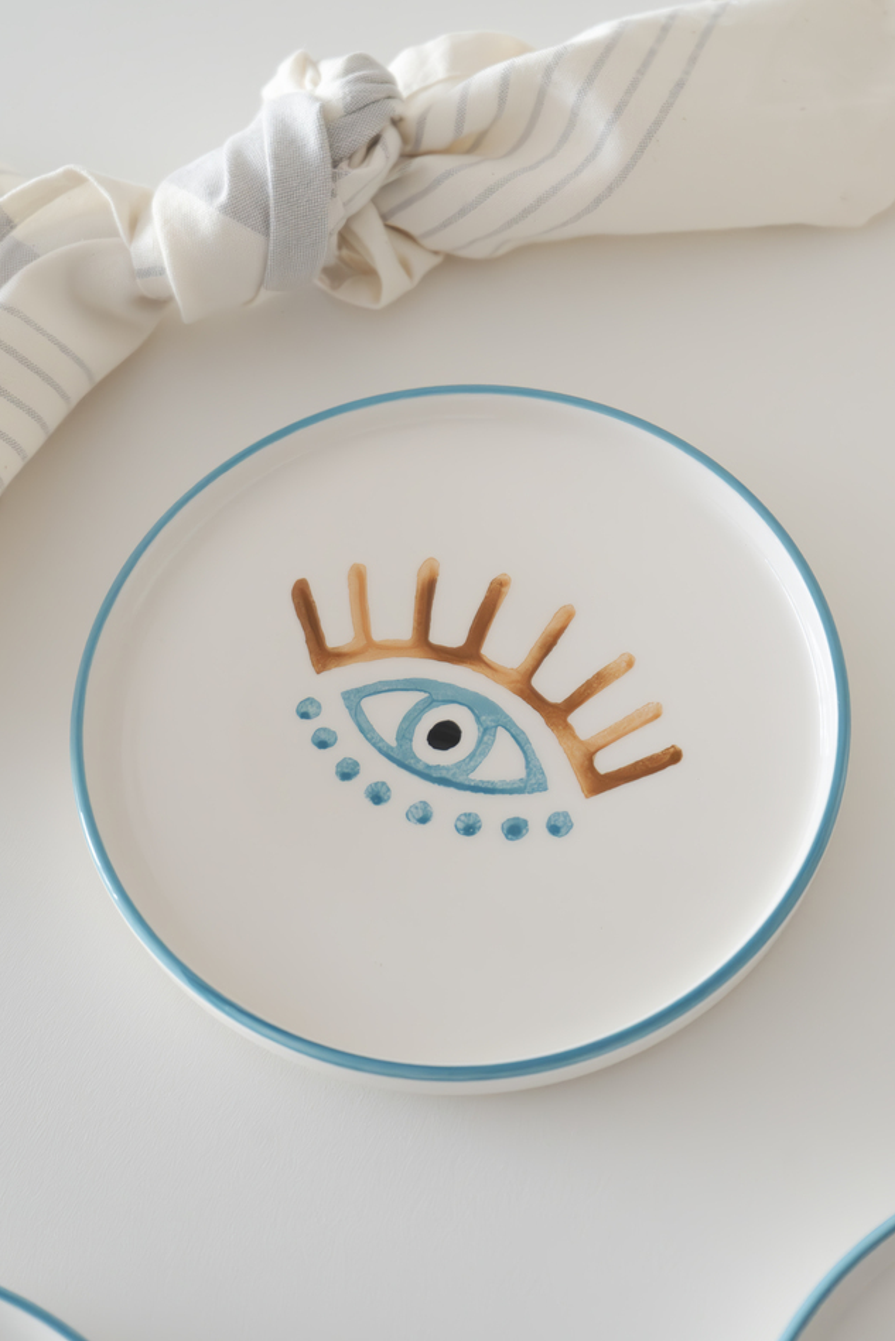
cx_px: 510
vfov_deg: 24.5
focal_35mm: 83
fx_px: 3094
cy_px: 587
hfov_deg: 16.5
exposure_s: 1/250
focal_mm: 70
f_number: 5.6
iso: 10000
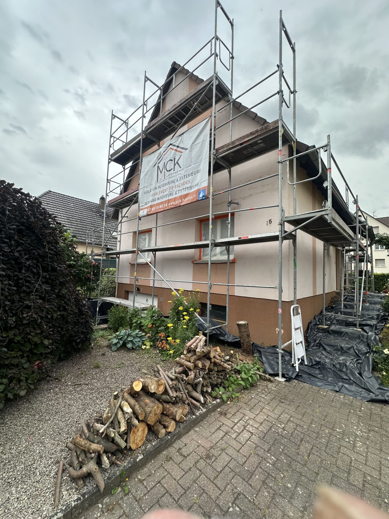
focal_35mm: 14
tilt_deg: +5.7
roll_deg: -1.8
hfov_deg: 85.7
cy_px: 260
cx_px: 194
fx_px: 210
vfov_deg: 102.1
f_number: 2.2
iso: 40
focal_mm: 2.22
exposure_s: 1/690
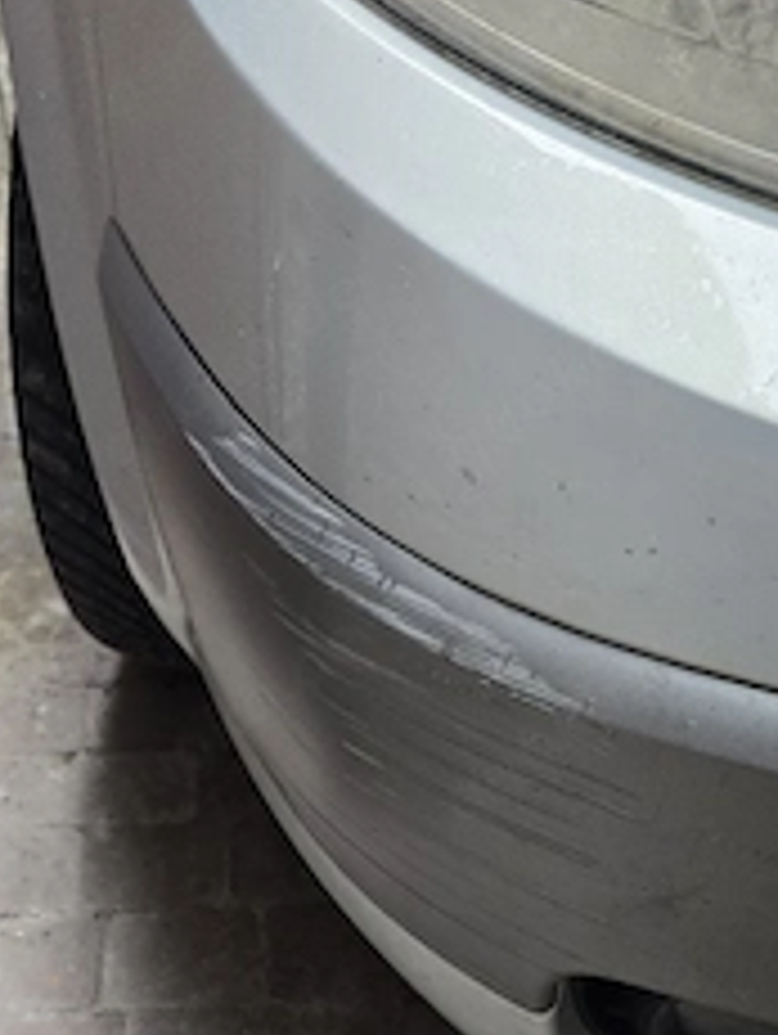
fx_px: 1196
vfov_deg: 45.2
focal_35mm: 40
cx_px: 328
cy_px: 770
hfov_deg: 35.9
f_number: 1.7
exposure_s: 1/101
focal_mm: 6.3
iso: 250
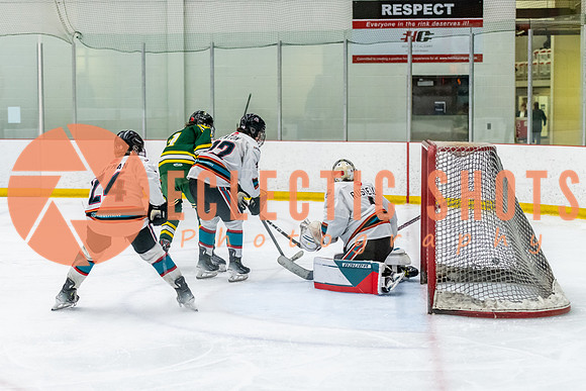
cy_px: 196
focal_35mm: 86
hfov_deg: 23.6
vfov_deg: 15.9
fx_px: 1403
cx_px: 275
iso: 4000
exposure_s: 1/800
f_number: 2.8
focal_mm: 70
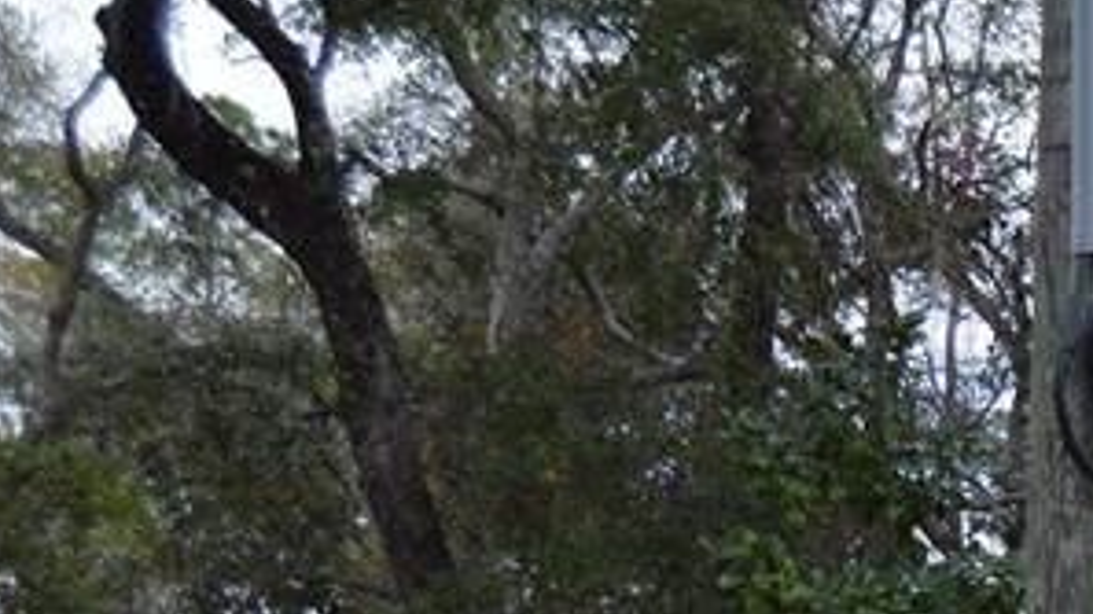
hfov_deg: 11.7
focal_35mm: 173
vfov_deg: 6.8
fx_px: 5013
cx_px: 1840
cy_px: 1221
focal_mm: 32
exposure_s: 1/160
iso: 100
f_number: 6.3
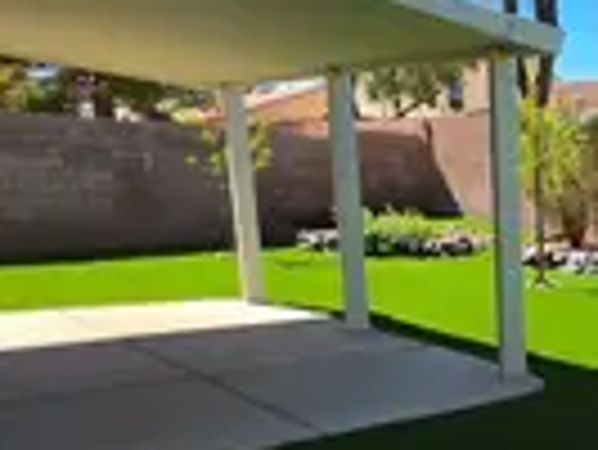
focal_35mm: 39
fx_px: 674
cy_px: 378
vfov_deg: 35.3
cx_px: 760
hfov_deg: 34.9
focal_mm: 2.2
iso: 32
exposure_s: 1/973
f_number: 1.9
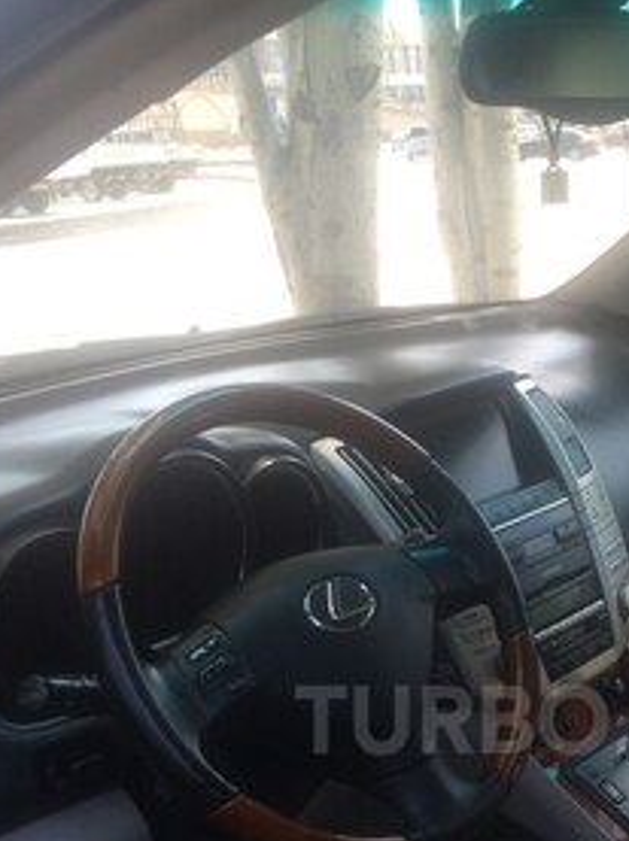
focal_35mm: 52
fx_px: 1263
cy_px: 720
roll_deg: +2.0
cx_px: 529
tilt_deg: -27.1
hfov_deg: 27.3
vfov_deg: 35.2
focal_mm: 4.15
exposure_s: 1/162
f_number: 2.2
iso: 32
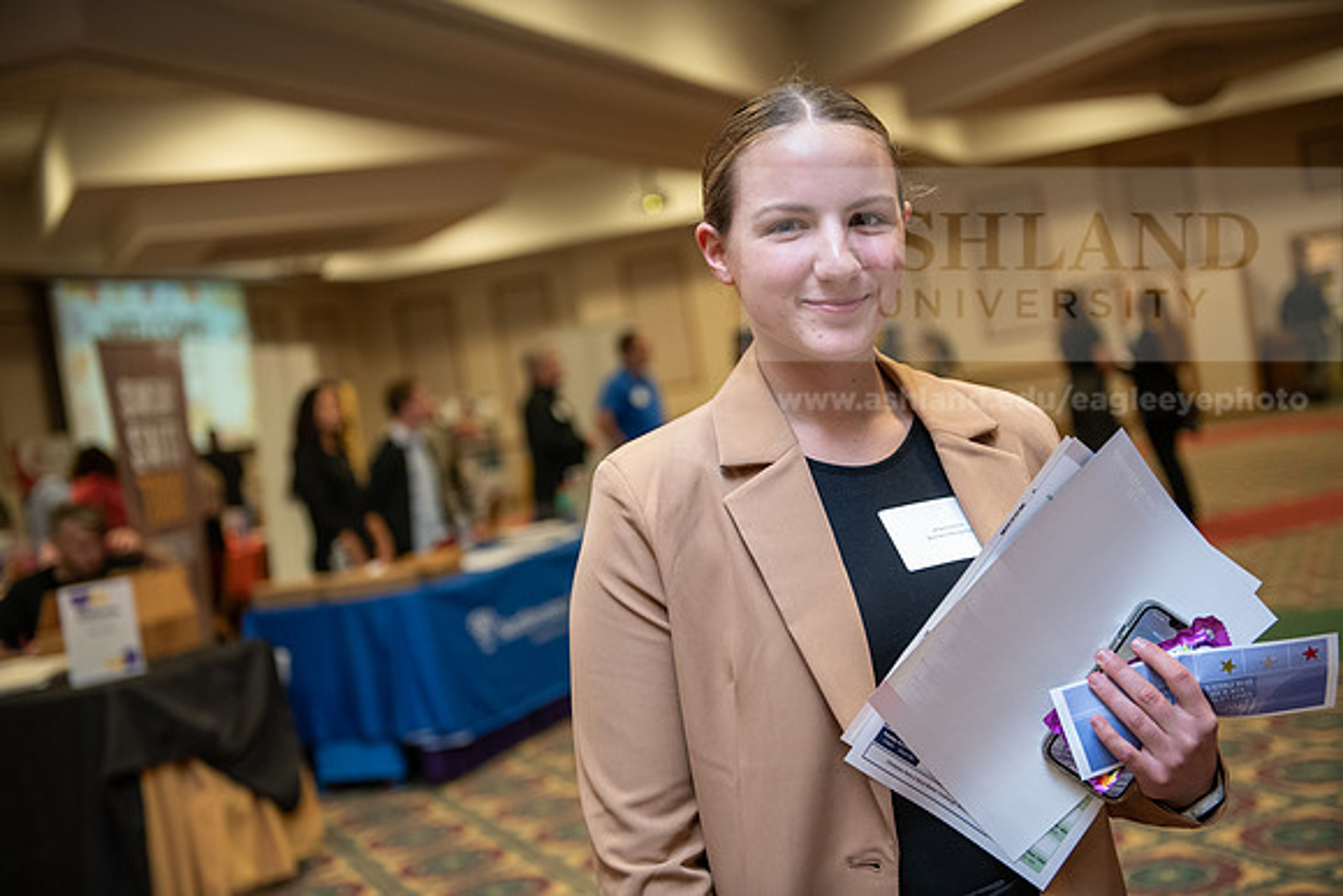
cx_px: 672
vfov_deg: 28.1
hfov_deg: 41.1
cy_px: 448
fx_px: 1791
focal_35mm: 48
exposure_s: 1/200
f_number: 2.8
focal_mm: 48
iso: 1600
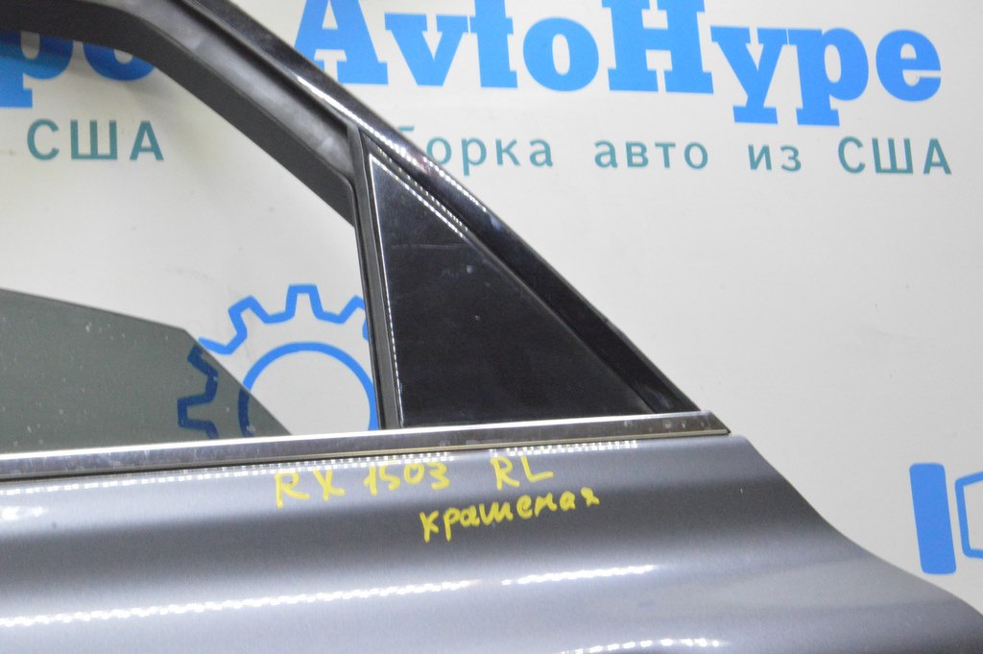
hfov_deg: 27.0
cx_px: 492
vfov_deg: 18.2
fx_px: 2046
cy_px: 327
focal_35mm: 75
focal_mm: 50
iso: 6400
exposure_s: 1/15
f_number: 20
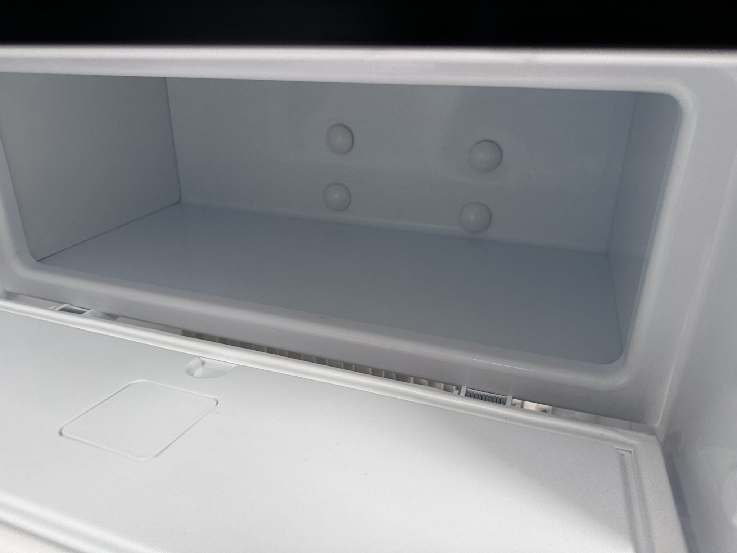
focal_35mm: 24
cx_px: 368
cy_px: 276
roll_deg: +1.6
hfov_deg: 71.6
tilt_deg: -24.2
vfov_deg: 56.8
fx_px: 511
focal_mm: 6.86
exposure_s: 1/100
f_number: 1.78
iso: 250
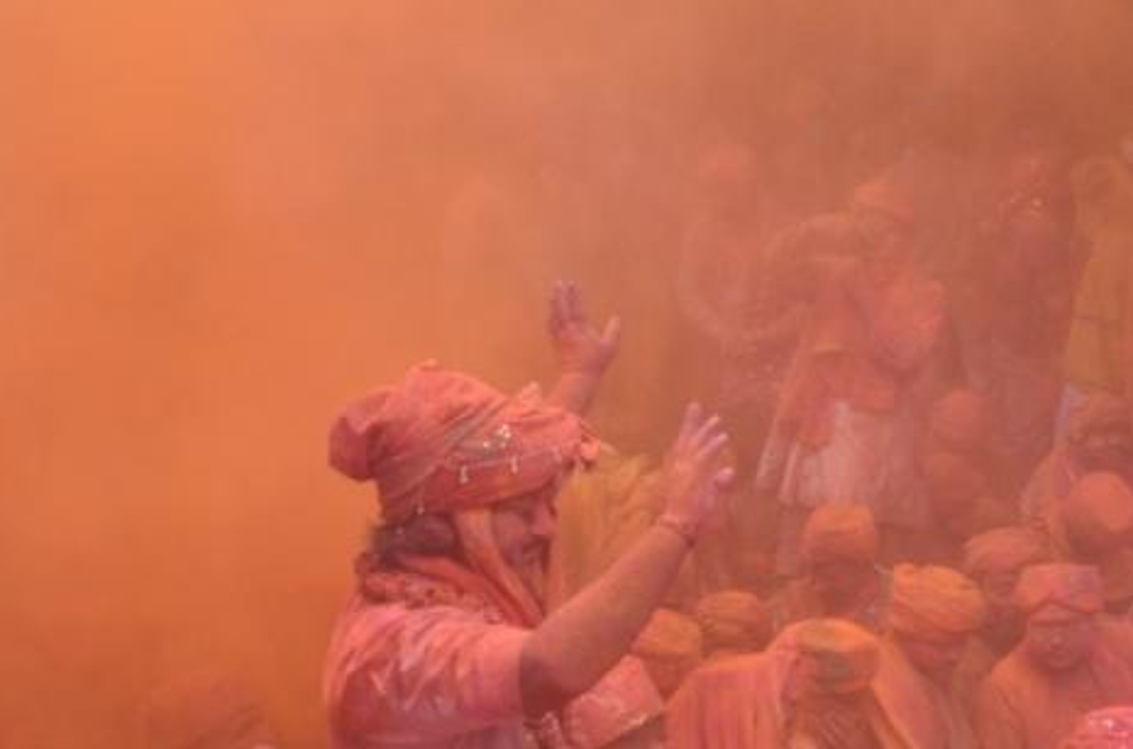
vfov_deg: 15.8
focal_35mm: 86
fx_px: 2700
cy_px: 346
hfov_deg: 22.7
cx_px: 1148
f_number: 5.6
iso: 1000
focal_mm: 26
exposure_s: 1/160
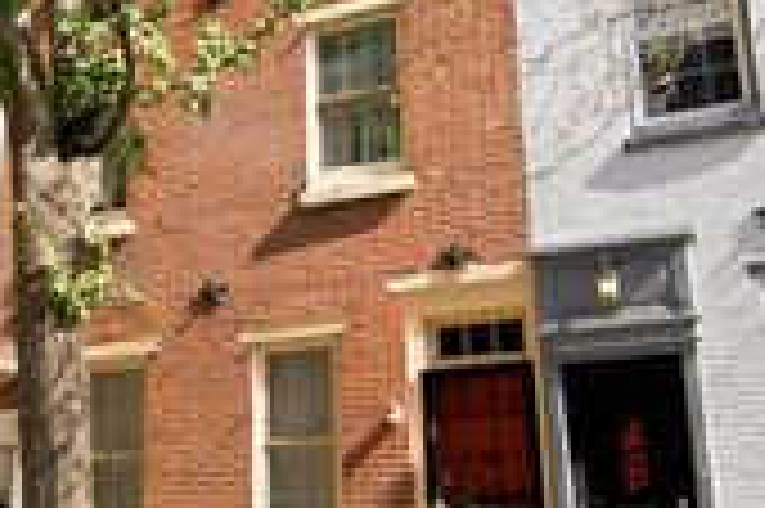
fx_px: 1125
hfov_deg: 37.1
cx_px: 243
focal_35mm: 53
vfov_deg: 25.5
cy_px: 263
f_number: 8
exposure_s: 1/250
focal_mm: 18
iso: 250
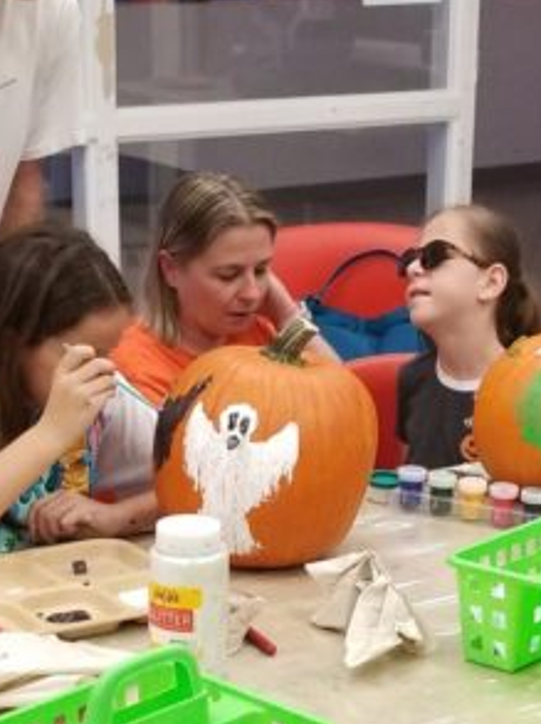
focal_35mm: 91
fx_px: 1900
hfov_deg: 16.2
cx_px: 198
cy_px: 544
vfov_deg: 21.4
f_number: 1.7
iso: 160
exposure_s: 1/40
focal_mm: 4.25
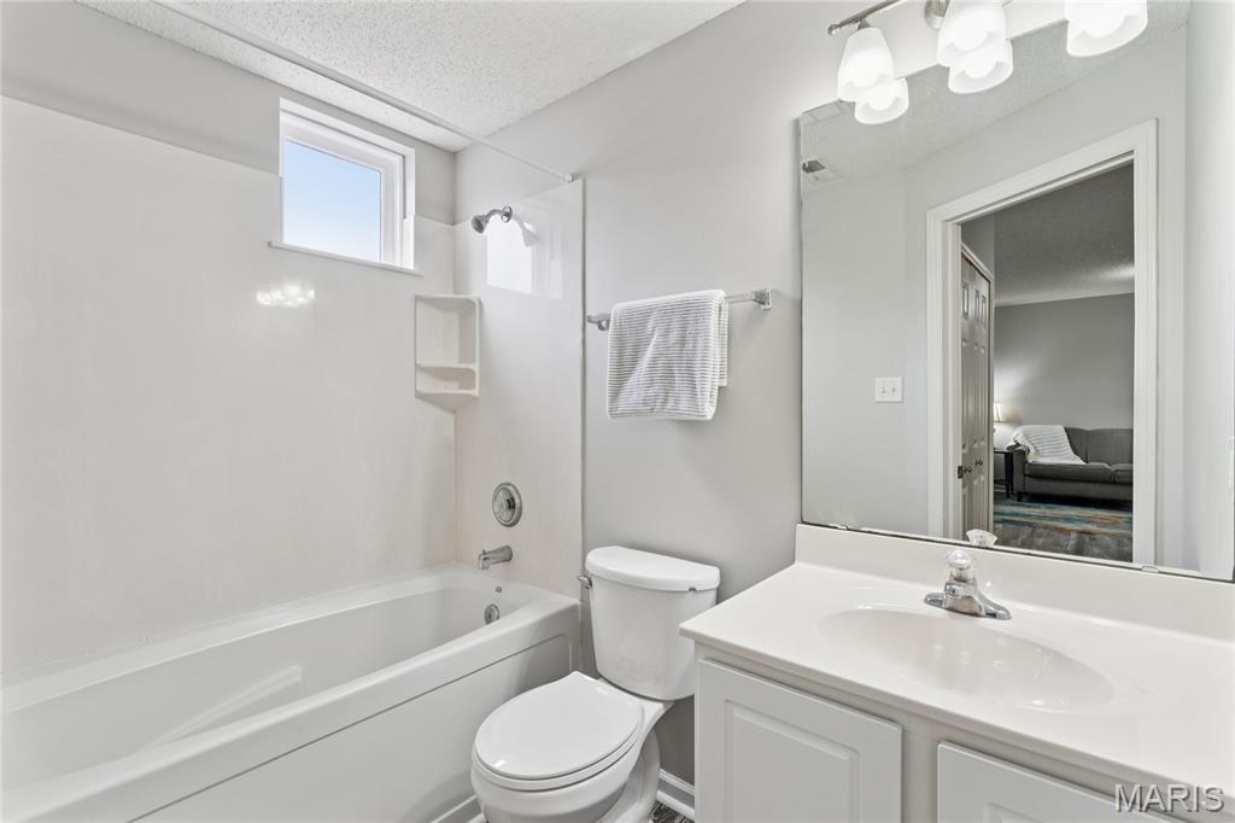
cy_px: 412
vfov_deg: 73.4
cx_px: 618
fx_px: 552
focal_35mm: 16
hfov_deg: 96.4
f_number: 13
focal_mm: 16.1
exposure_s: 1/2
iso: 100
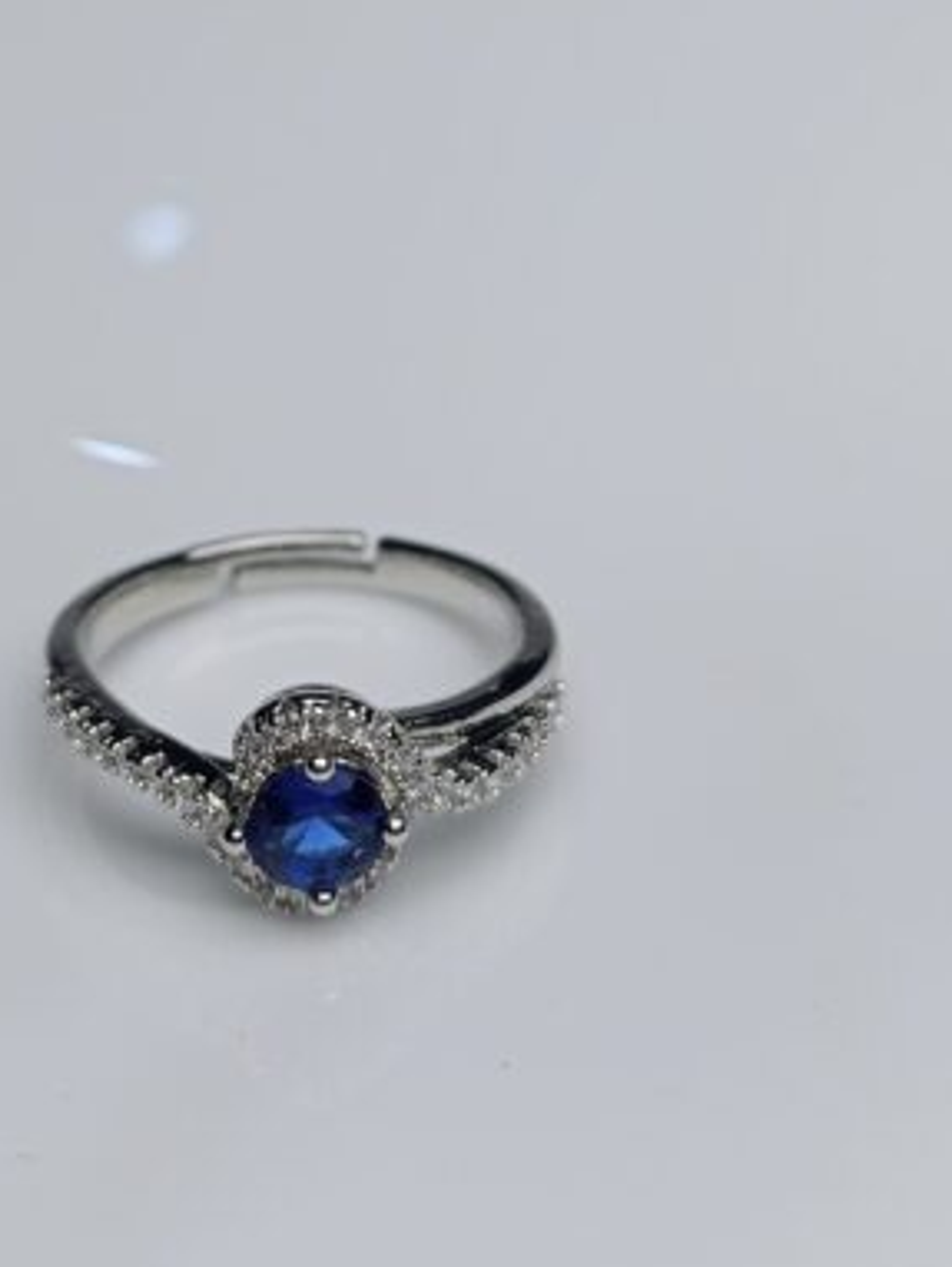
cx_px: 411
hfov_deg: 27.0
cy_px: 436
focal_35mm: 54
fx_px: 1978
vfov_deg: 35.2
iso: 50
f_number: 1.8
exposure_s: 1/506
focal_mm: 3.98
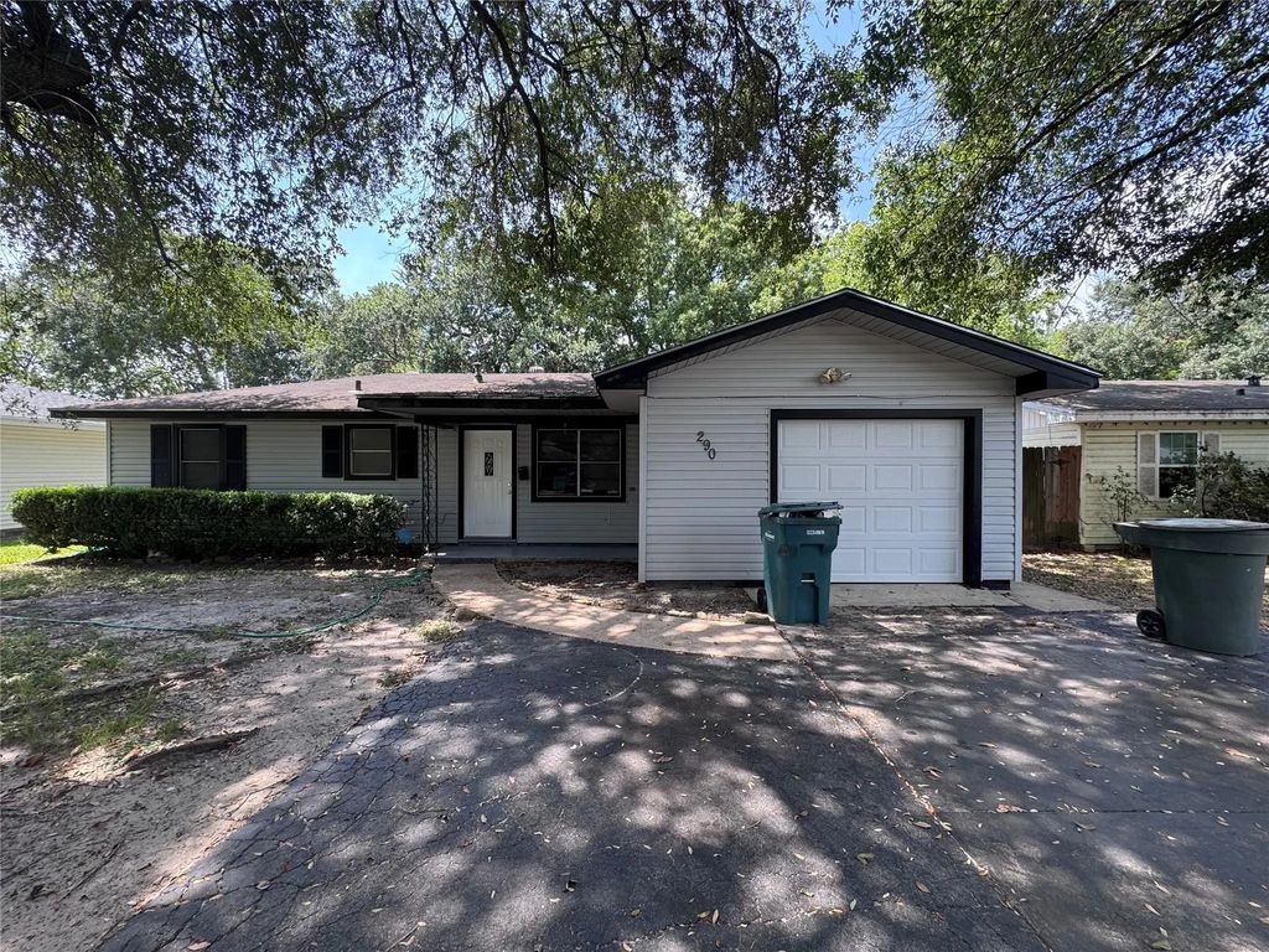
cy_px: 476
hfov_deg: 102.1
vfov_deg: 85.7
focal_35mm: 14
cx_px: 634
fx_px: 513
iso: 40
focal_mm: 2.22
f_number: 2.2
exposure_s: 1/174
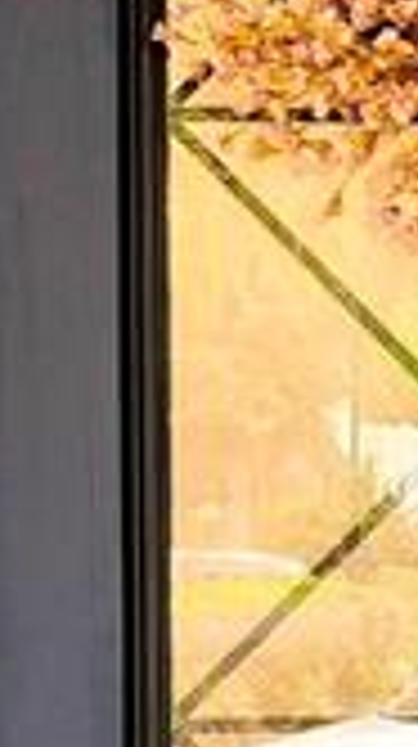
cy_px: 652
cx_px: 665
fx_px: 4783
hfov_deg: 5.0
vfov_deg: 8.9
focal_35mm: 242
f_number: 1.78
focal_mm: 6.76
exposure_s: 1/121
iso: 64
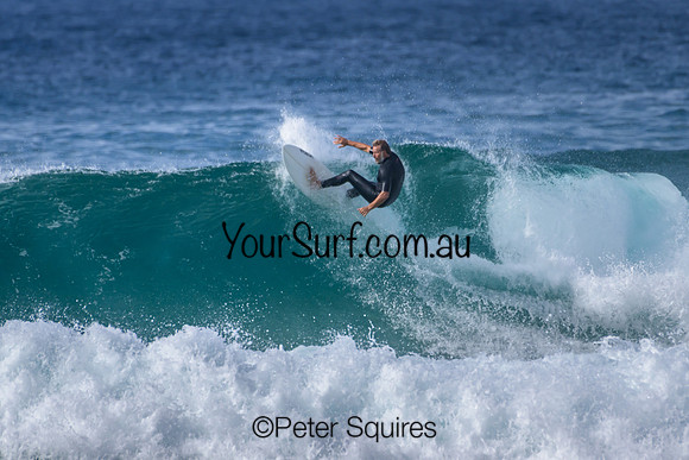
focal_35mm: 1000
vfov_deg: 1.4
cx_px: 344
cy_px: 230
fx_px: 19142
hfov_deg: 2.1
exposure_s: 1/2000
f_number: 11
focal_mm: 1000
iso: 720
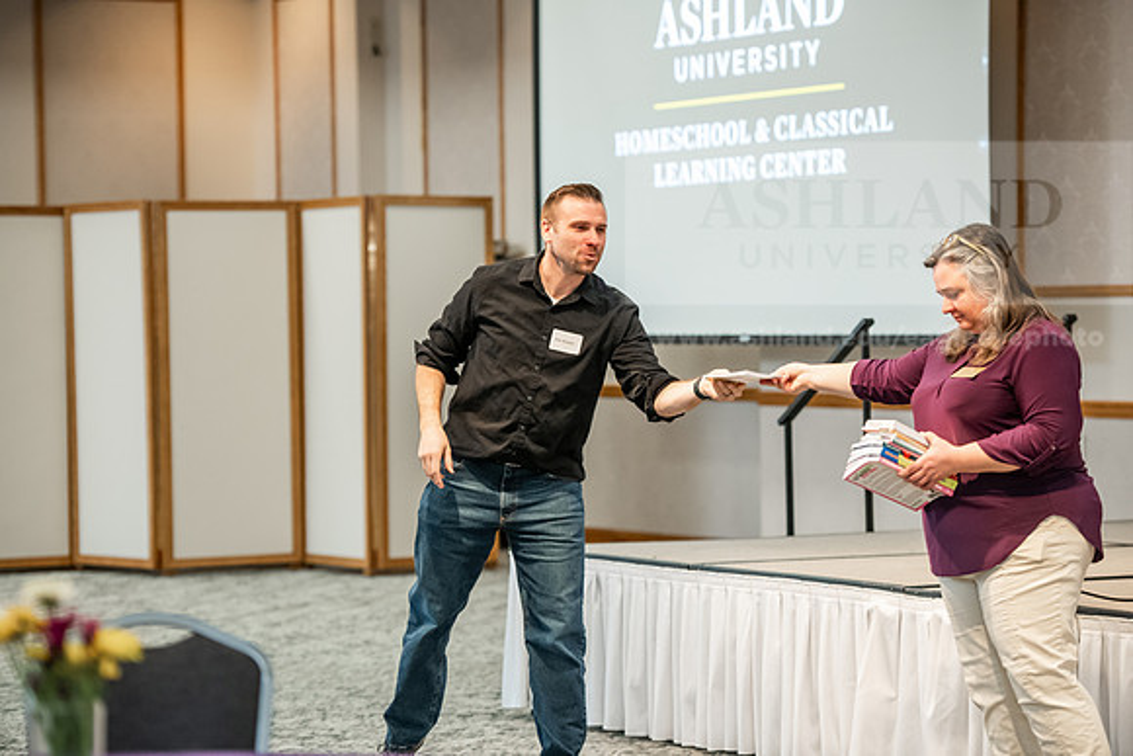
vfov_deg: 11.4
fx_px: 3777
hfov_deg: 17.1
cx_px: 566
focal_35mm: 120
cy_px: 378
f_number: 3.2
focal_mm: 120
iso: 2000
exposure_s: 1/200
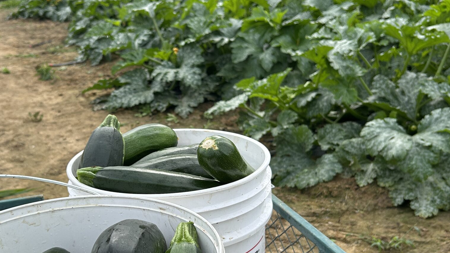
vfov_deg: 24.8
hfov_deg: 42.3
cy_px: 163
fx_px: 573
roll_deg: +5.0
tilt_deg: -16.9
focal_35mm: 48
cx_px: 152
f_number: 1.5
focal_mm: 5.7
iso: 50
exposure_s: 1/1488
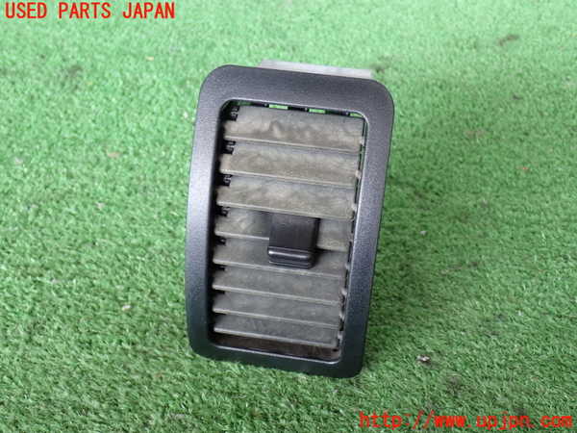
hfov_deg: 42.9
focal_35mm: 44
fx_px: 733
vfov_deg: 32.9
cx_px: 288
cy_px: 216
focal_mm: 7.84
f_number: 2.9
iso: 200
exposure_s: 1/50
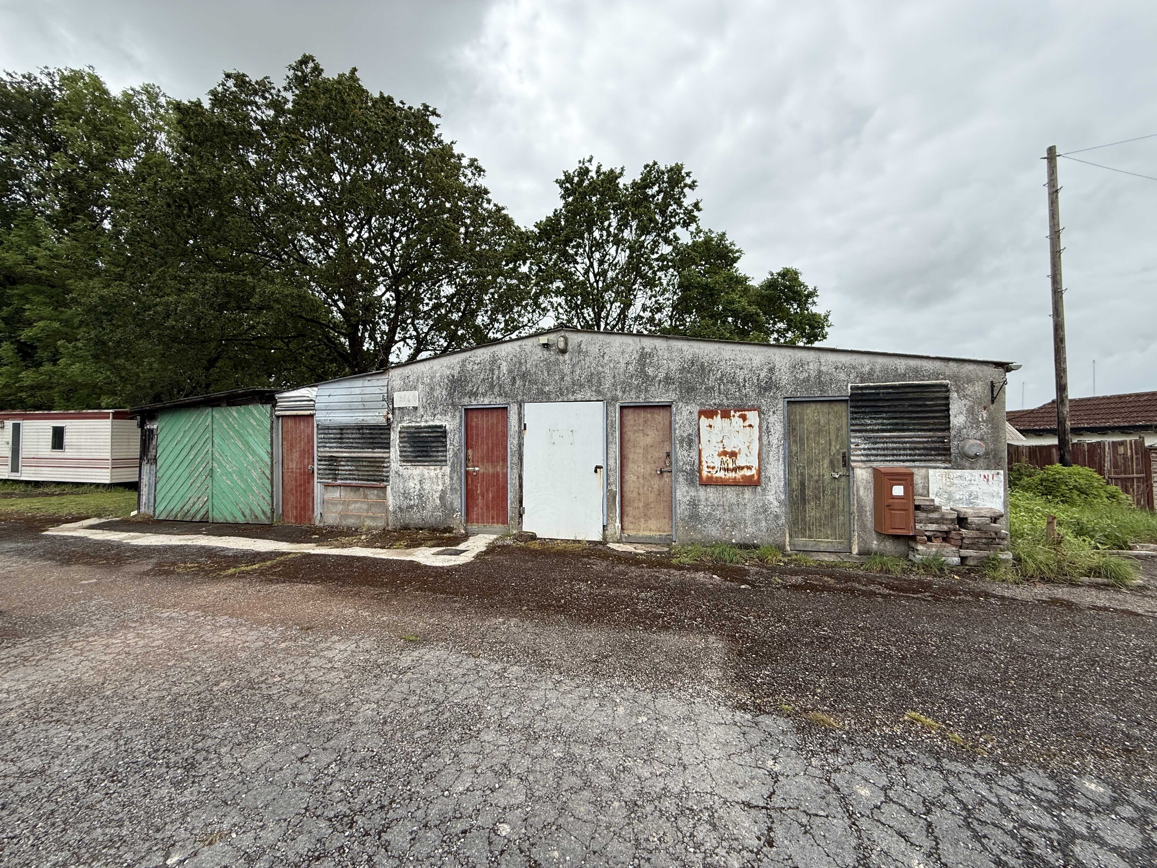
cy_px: 434
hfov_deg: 102.1
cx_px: 578
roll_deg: -0.1
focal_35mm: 14
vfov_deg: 85.7
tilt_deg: +1.7
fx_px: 468
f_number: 2.2
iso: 64
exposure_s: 1/1431
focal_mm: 2.22
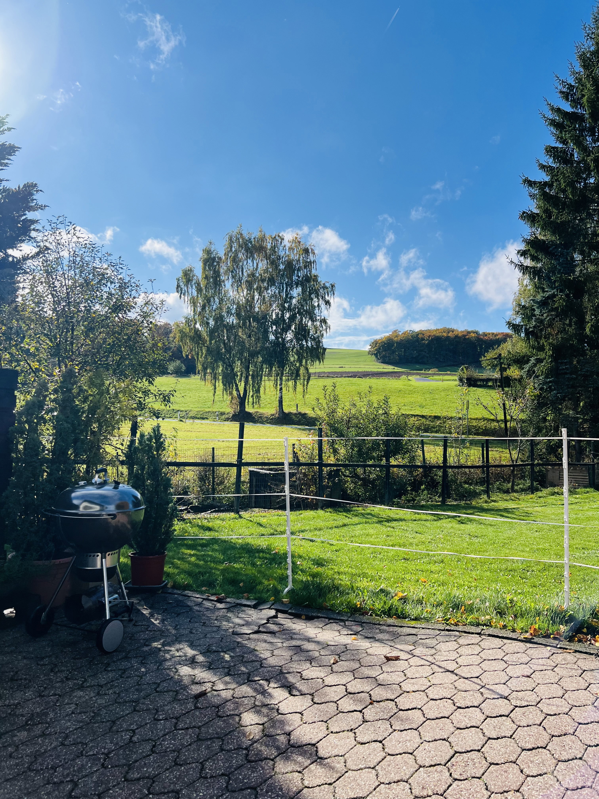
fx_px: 600
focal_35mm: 26
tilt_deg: +0.1
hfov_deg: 53.1
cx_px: 300
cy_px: 400
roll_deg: +0.4
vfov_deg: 67.3
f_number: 1.5
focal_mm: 5.7
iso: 50
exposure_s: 1/5882
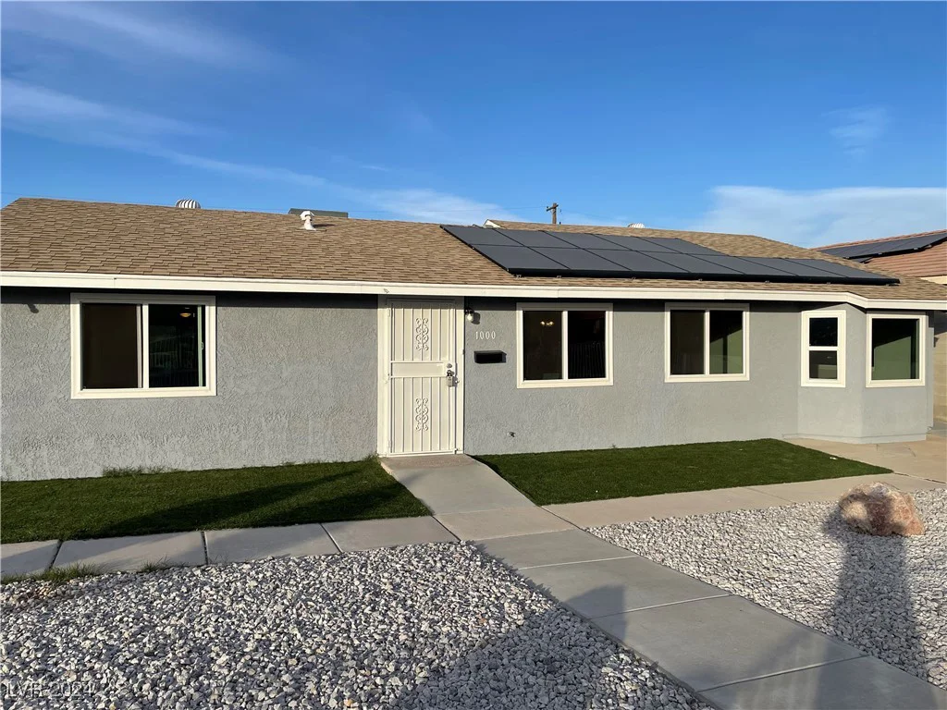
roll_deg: +0.7
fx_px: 711
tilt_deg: +0.1
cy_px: 355
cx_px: 474
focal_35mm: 26
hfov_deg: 67.3
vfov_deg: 53.1
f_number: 1.6
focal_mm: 4.2
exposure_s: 1/3205
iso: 32
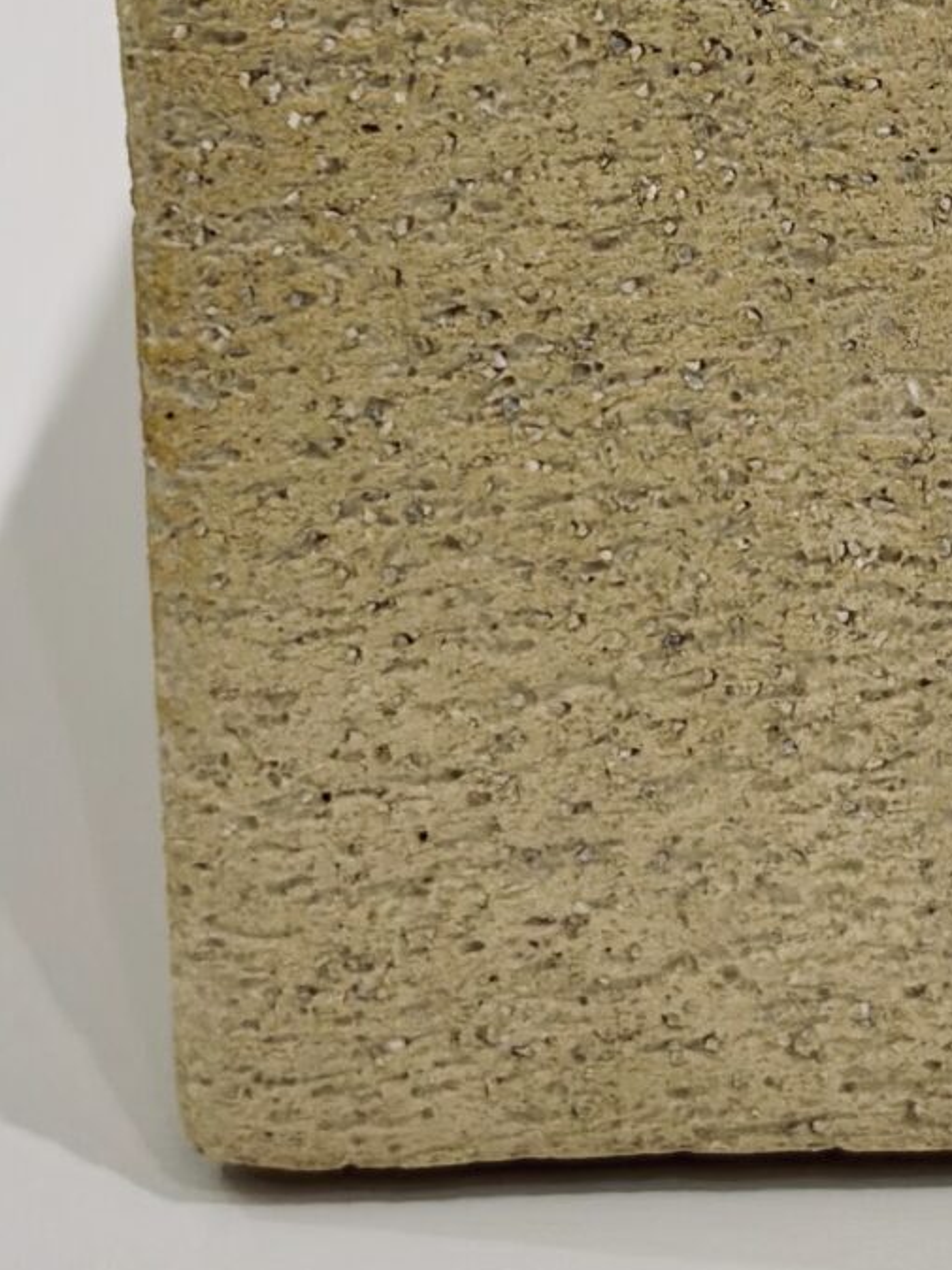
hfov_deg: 12.7
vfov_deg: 17.0
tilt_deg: -19.5
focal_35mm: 114
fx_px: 4183
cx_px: 1069
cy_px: 107
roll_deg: +0.2
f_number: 1.78
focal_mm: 6.86
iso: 80
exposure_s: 1/50
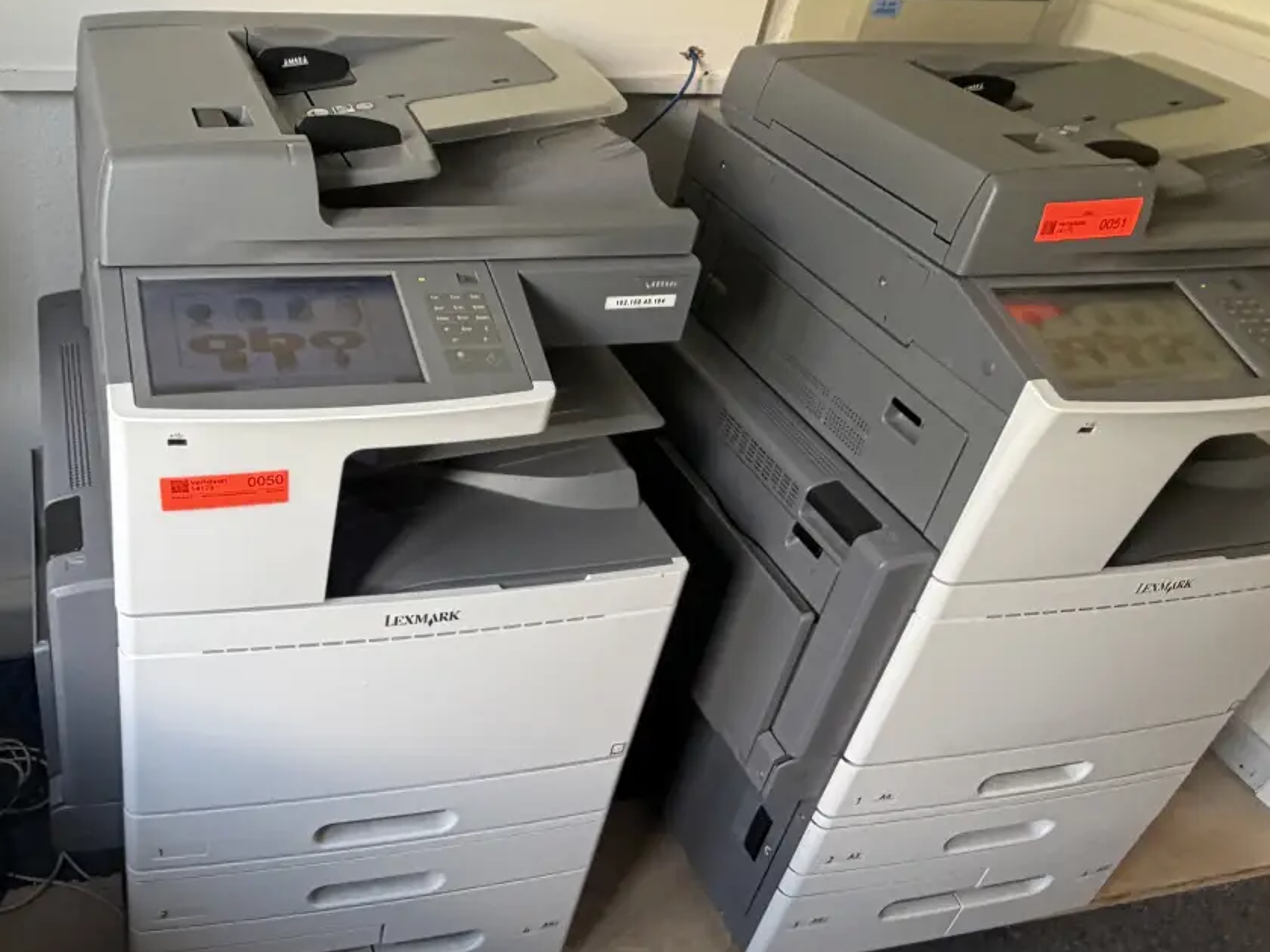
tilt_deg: -35.6
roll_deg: -4.7
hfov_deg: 54.5
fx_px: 1174
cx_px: 339
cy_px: 487
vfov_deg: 44.2
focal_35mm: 32
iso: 200
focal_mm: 2.22
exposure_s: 1/50
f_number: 2.2
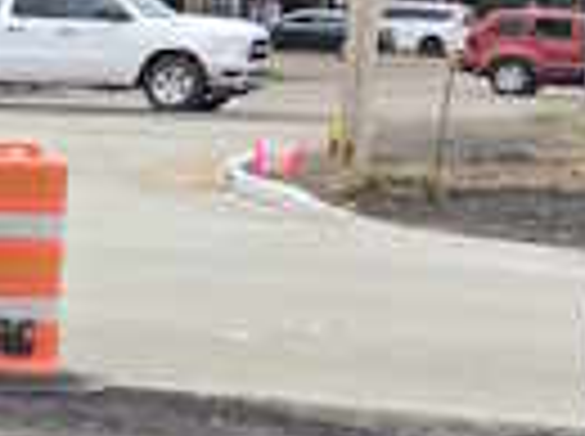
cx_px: -1102
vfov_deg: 8.3
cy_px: 530
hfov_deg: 9.2
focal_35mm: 177
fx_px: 2986
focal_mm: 5.4
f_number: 1.8
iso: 25
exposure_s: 1/490
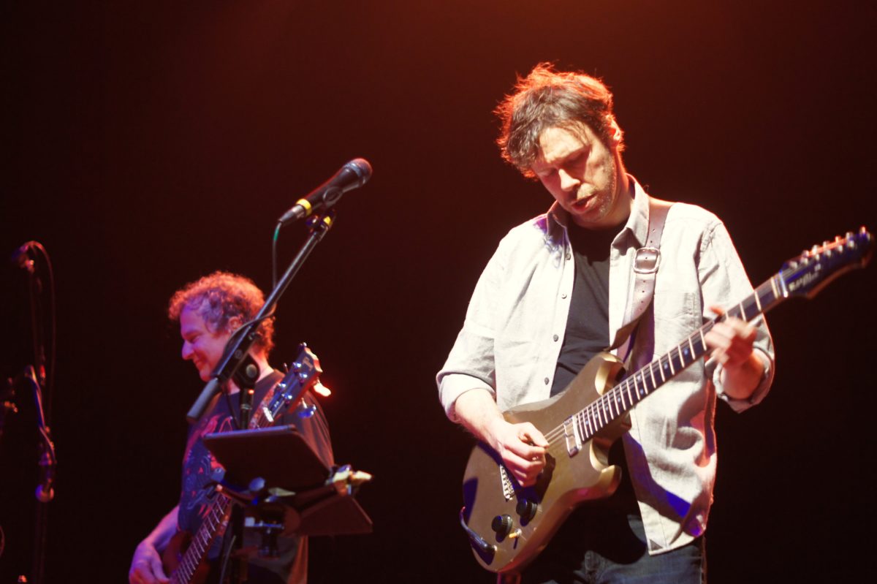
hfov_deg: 27.0
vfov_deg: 18.2
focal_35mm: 75
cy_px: 292
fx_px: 1826
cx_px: 438
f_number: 2
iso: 800
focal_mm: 50
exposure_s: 1/80
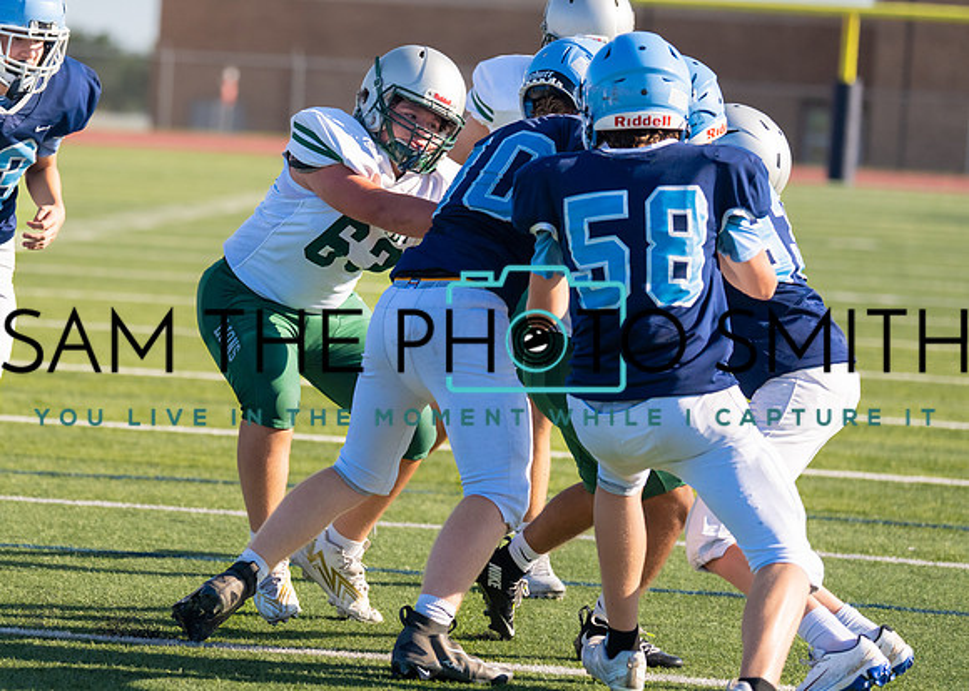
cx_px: 68
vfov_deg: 6.2
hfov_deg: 8.6
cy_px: 302
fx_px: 6387
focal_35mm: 232
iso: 200
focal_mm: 126
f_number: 2.8
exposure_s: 1/5000
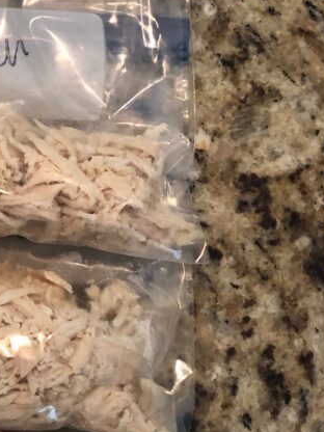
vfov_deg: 27.9
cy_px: 130
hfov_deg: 20.0
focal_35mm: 69
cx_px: -64
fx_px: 861
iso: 80
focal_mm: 3.99
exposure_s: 1/15
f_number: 1.8
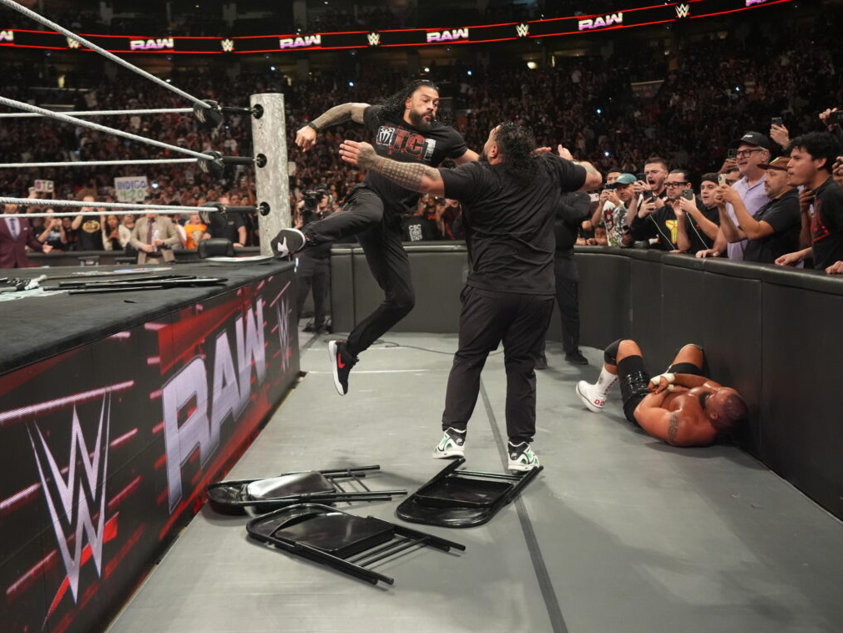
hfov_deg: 48.9
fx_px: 926
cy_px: 316
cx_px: 381
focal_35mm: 38
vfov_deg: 37.7
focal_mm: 35
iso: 6400
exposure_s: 1/640
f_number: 2.8
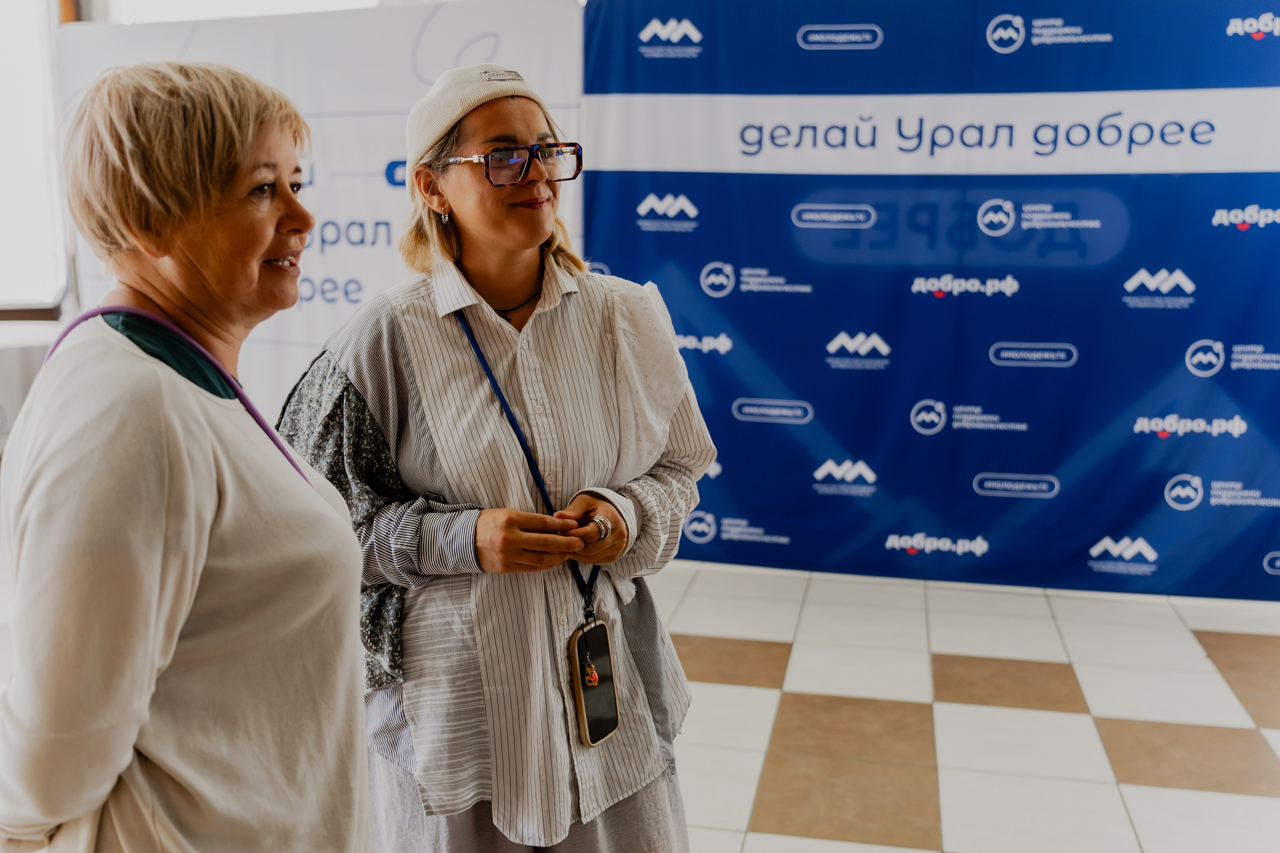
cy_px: 426
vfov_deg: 38.7
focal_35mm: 34
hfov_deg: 55.5
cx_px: 640
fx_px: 1216
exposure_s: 1/160
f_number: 2.8
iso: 1250
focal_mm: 33
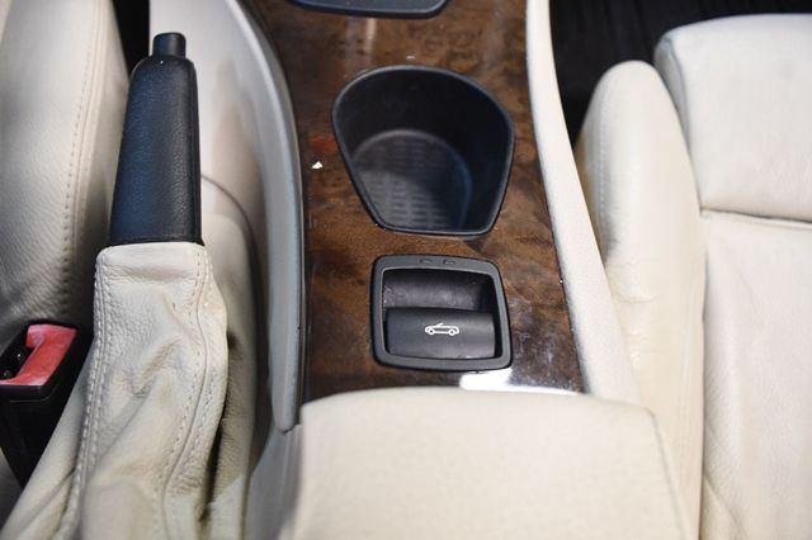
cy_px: 270
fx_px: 609
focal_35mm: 27
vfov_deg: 47.9
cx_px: 406
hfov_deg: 67.4
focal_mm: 18
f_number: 3.5
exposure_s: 1/80
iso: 3200
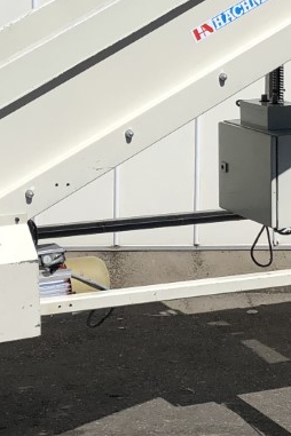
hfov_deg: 12.4
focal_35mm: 110
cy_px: 140
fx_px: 1334
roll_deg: -0.4
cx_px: 197
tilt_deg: -9.1
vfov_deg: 18.5
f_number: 1.8
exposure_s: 1/6024
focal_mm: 4
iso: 25
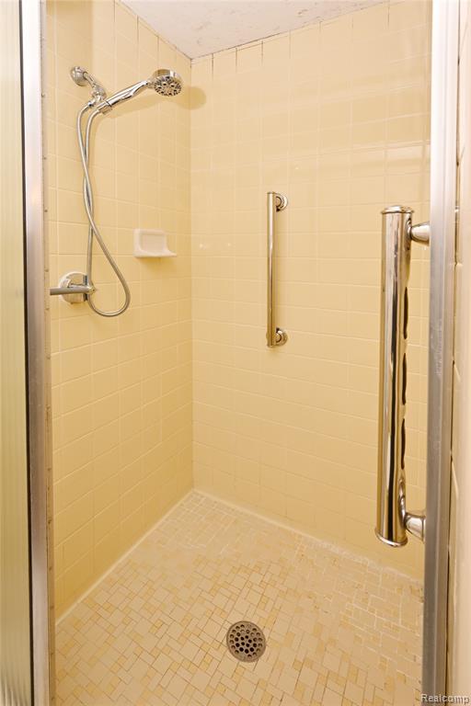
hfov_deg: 81.2
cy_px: 353
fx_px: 275
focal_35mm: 14
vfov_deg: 104.3
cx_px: 236
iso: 800
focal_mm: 14
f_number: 10
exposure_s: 1/60
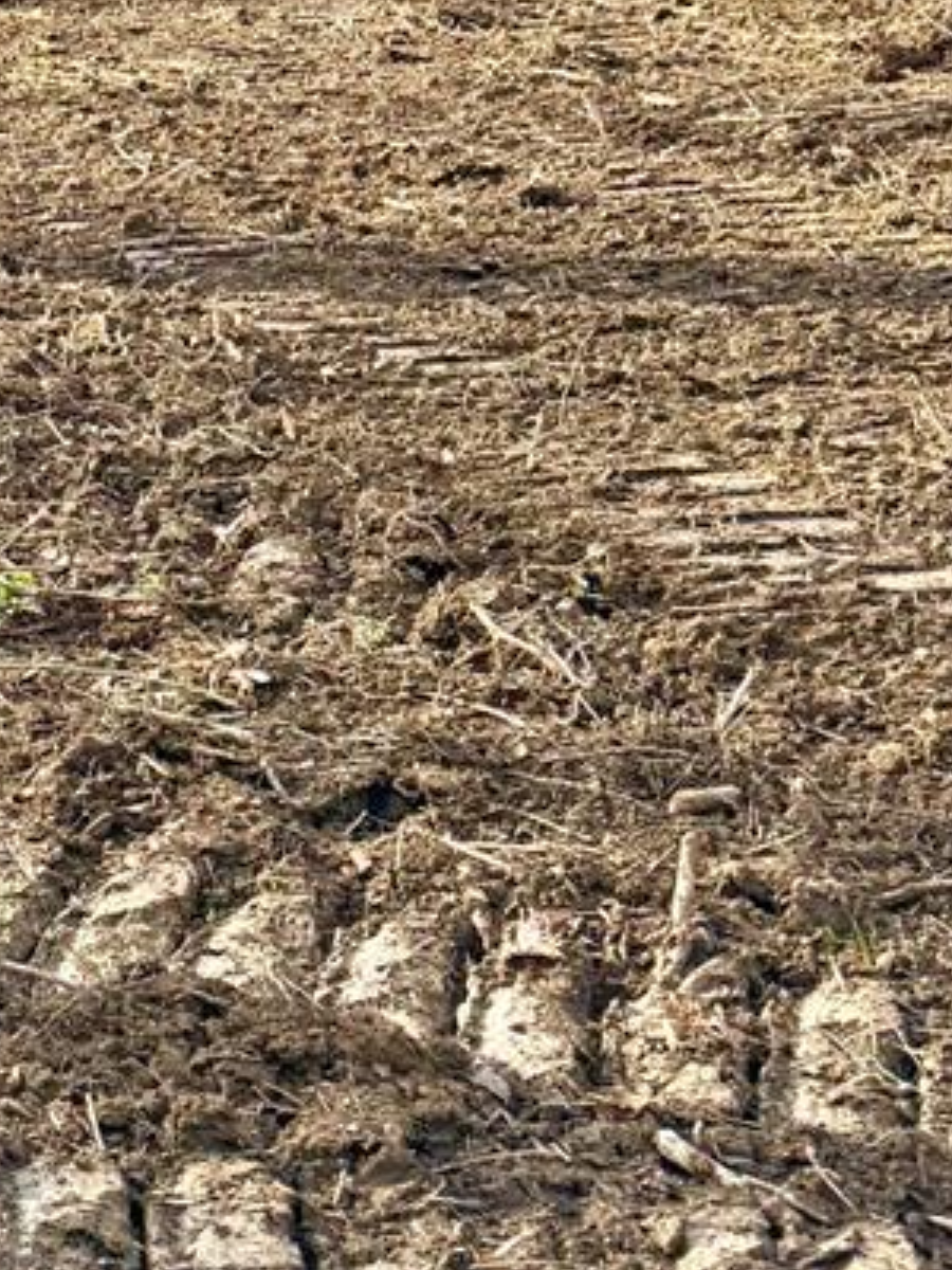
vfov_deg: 20.7
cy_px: -144
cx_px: -804
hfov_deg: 14.3
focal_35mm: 90
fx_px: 3300
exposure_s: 1/1314
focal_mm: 6.76
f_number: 1.78
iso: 100
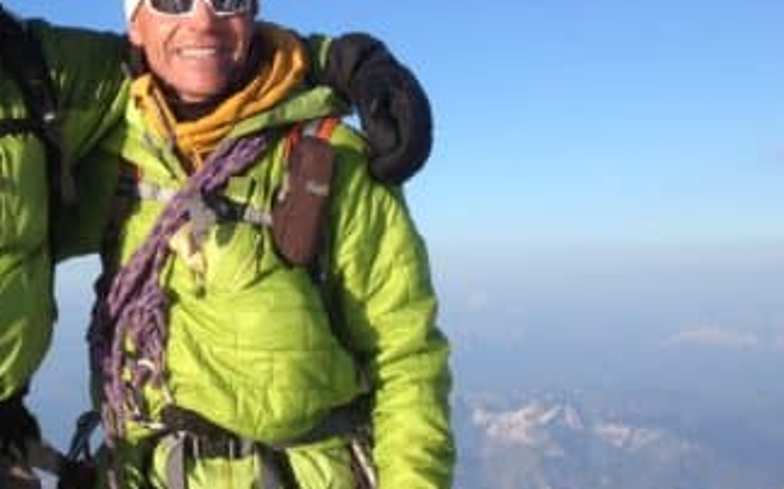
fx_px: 1879
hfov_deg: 22.8
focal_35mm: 88
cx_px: 41
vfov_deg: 14.8
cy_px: 312
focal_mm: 4.28
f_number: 2.4
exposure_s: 1/1004
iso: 50
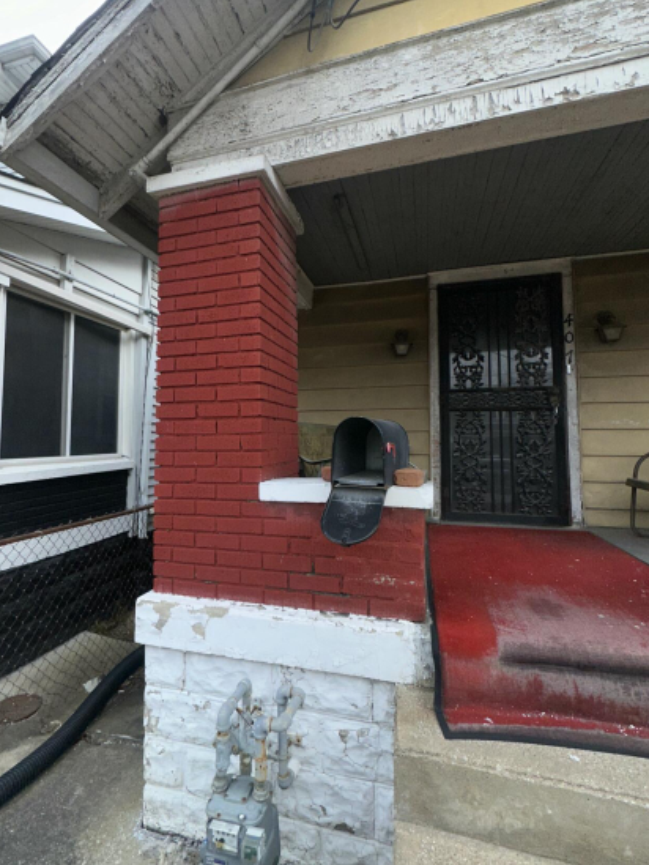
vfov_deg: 91.0
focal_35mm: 17
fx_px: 425
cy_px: 415
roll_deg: -1.6
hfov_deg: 74.7
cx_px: 306
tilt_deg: +3.5
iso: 32
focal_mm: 2.22
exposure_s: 1/520
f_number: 2.2
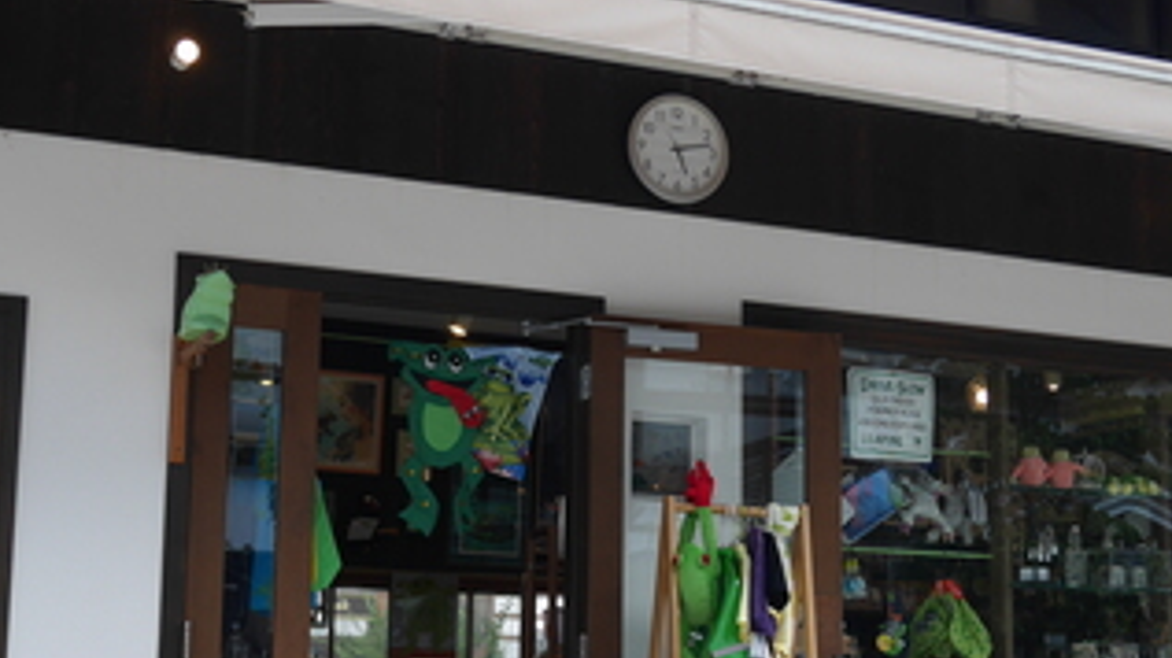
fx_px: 1926
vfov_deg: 19.3
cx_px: 532
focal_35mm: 62
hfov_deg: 33.8
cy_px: 427
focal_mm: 15
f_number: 4.5
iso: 200
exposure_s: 1/125
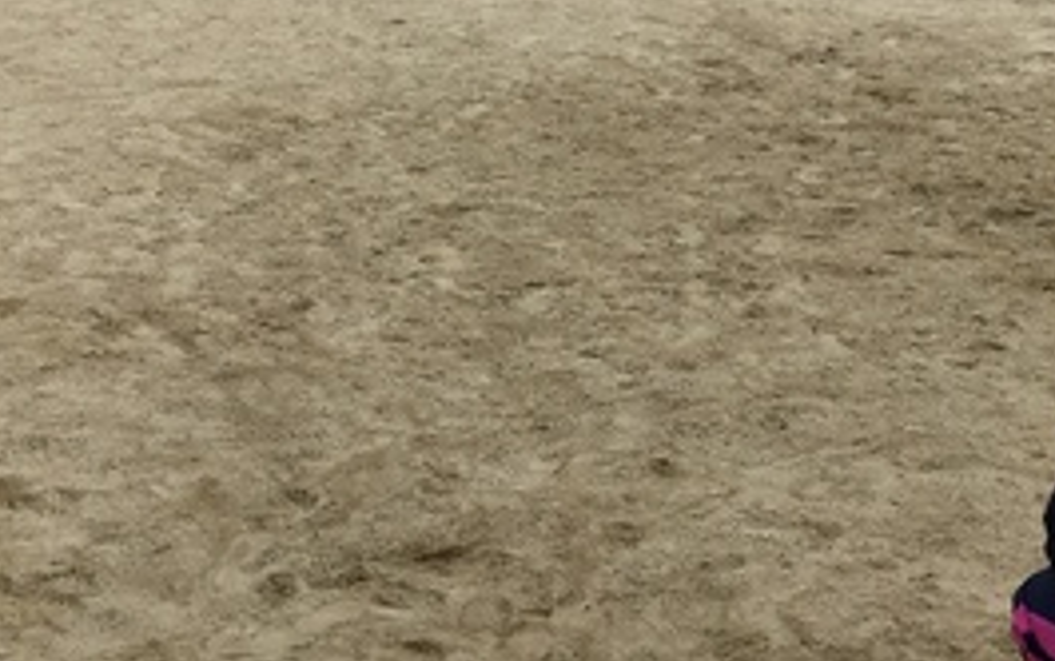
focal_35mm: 65
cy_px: 0
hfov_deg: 31.3
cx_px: 693
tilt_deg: -6.1
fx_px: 1870
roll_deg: +1.1
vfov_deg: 19.5
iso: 25
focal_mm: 4.15
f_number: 2.2
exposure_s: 1/864
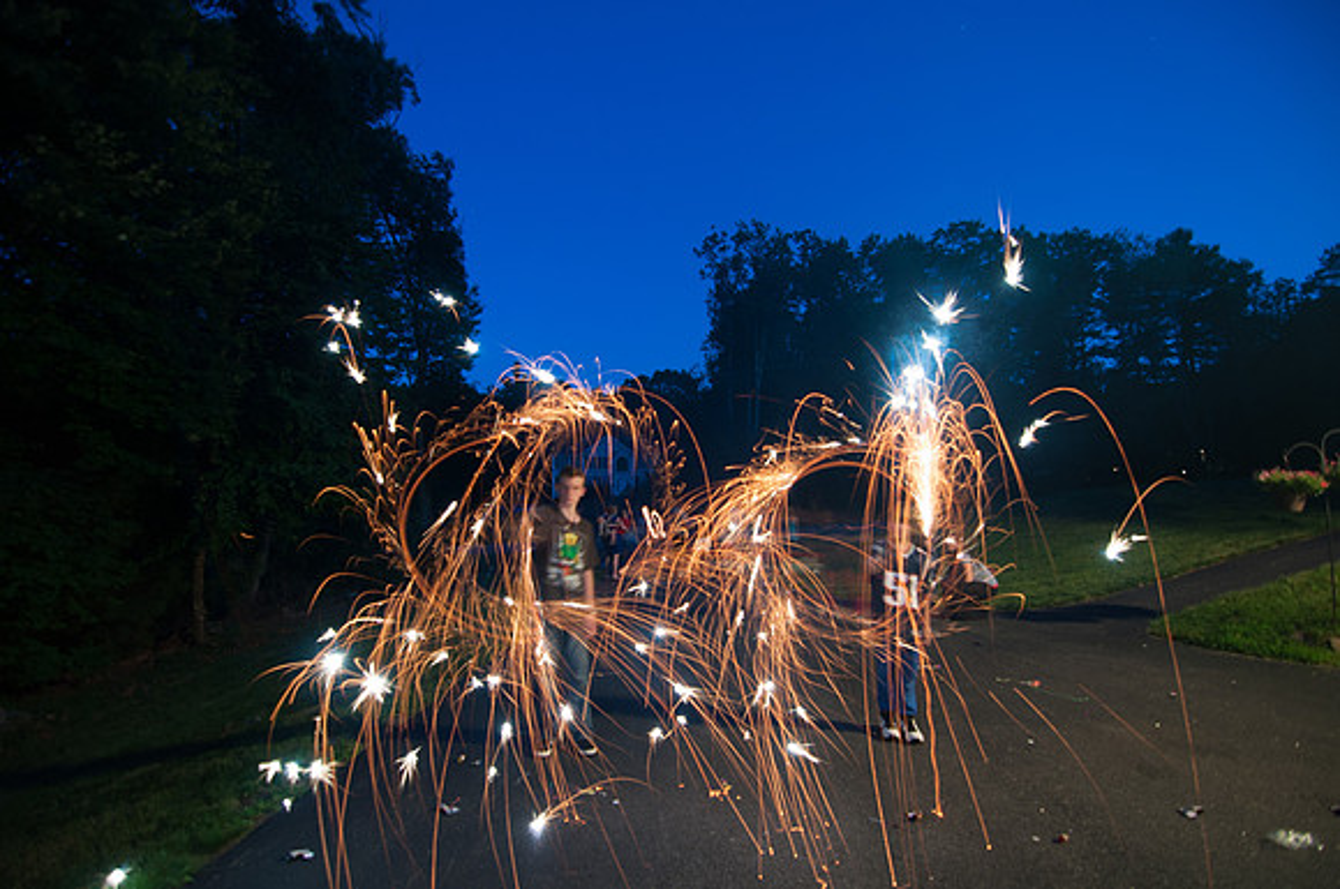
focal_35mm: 16
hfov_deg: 95.1
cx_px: 670
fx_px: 613
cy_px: 444
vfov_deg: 71.9
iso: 200
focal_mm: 11
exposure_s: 2
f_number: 2.8
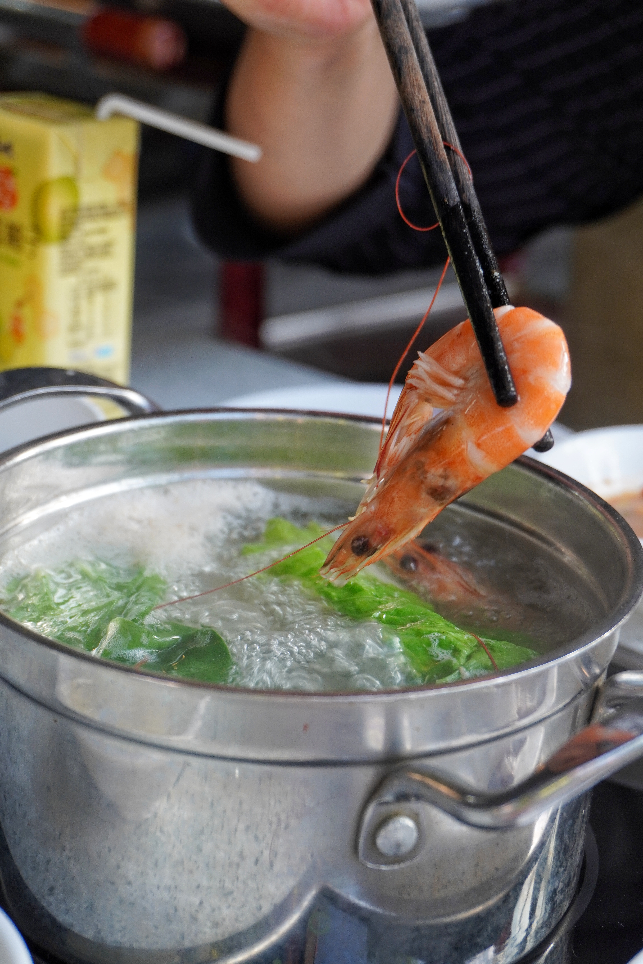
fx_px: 1648
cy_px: 482
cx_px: 322
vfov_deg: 32.6
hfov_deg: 22.1
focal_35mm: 62
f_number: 5.6
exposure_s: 1/80
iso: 320
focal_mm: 41
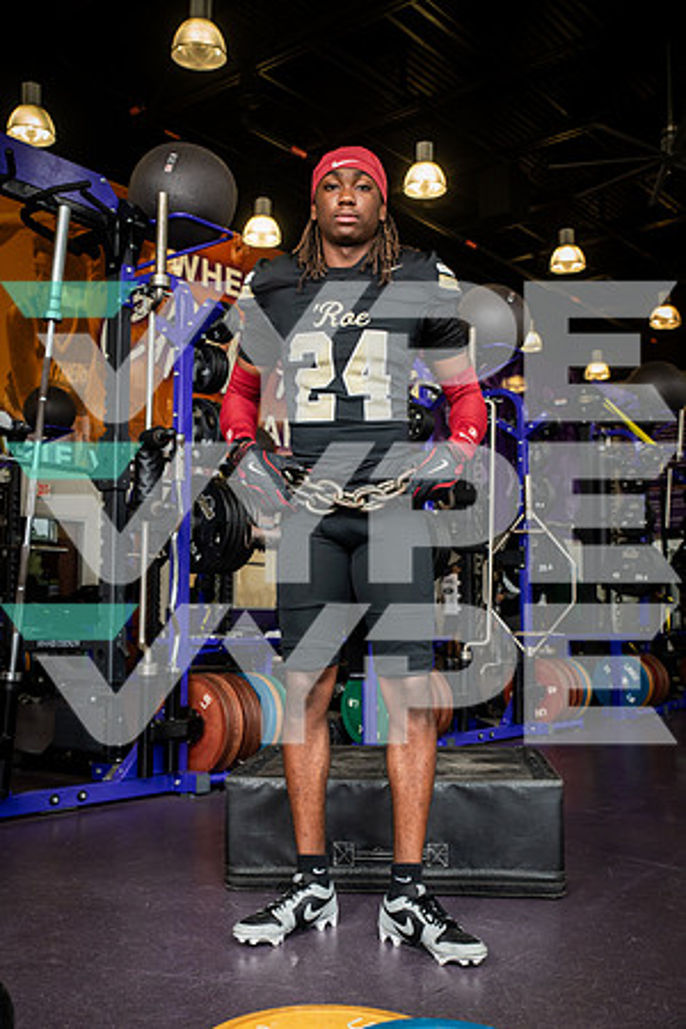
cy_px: 514
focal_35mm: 36
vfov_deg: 53.1
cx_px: 343
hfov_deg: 36.9
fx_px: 1029
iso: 500
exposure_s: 1/250
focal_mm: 36
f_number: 5.6
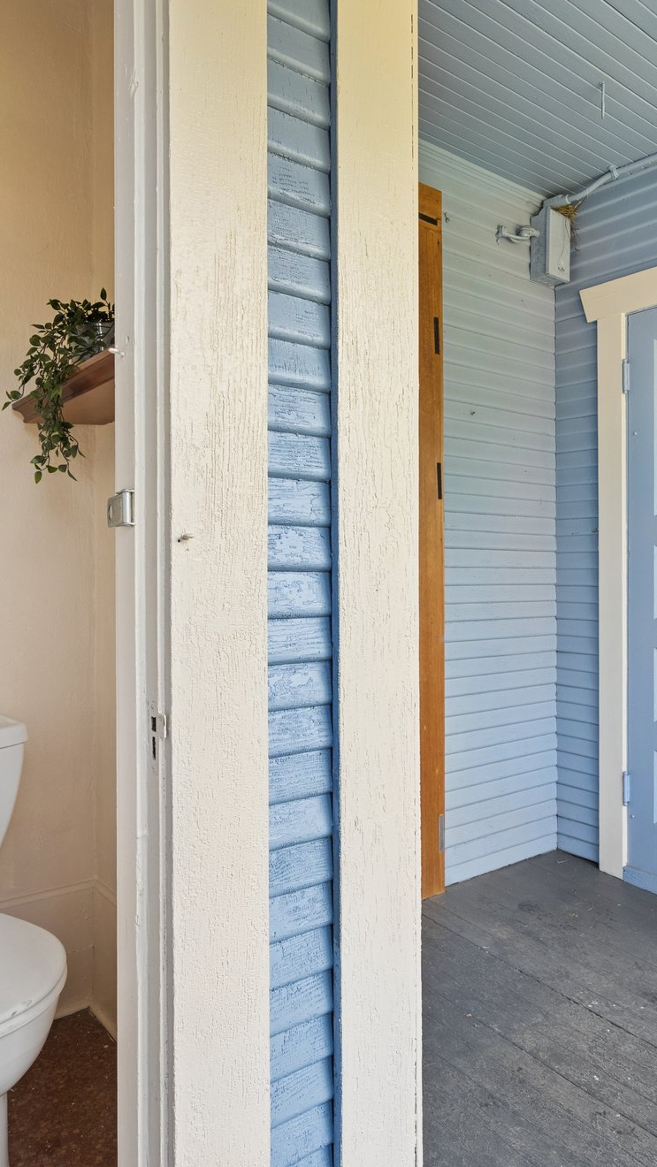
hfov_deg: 43.9
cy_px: 579
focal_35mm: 26
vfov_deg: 71.9
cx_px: 423
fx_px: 805
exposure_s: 1/125
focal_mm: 16
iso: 640
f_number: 8
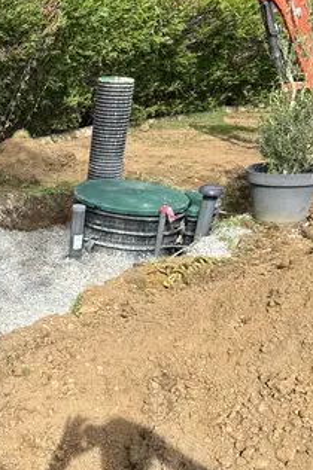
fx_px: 549
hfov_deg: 28.7
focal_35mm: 42
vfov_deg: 46.3
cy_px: 269
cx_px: -34
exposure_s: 1/1621
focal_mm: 5.7
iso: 50
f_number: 1.5
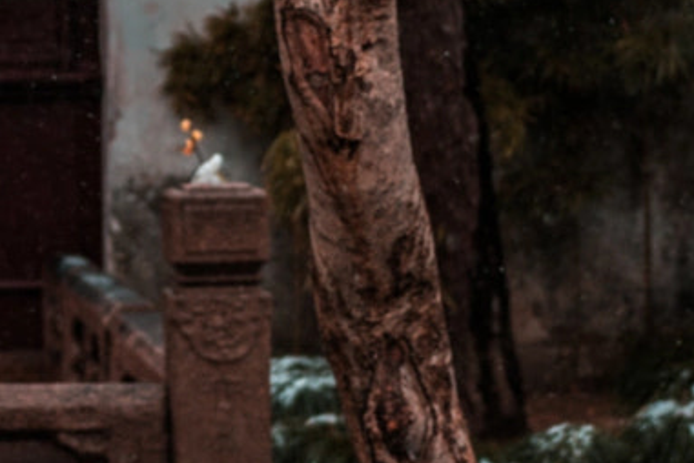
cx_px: -206
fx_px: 2834
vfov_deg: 9.2
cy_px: -72
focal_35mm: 147
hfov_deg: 13.5
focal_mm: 35
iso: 125
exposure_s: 1/1000
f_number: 2
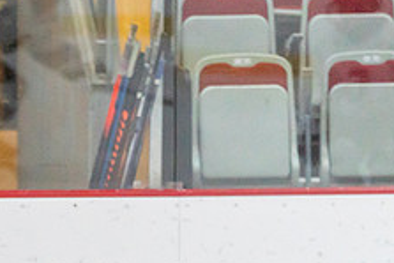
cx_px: -87
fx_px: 7425
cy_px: 420
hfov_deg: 3.0
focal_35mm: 678
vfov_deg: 2.0
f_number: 2.8
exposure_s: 1/1250
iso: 3200
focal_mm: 200
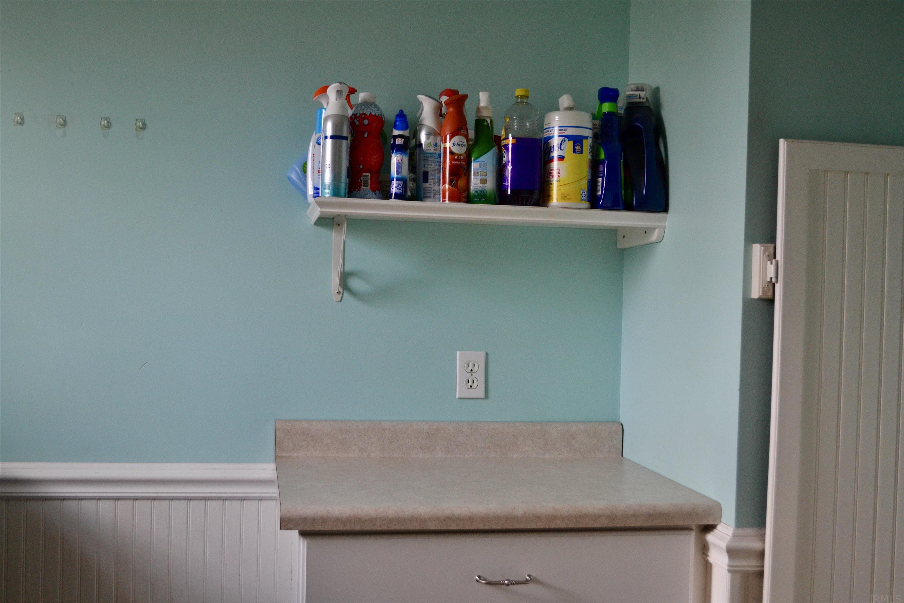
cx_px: 452
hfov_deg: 45.0
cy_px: 302
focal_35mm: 44
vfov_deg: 30.8
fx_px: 1092
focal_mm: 29
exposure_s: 1/60
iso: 1000
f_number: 4.5
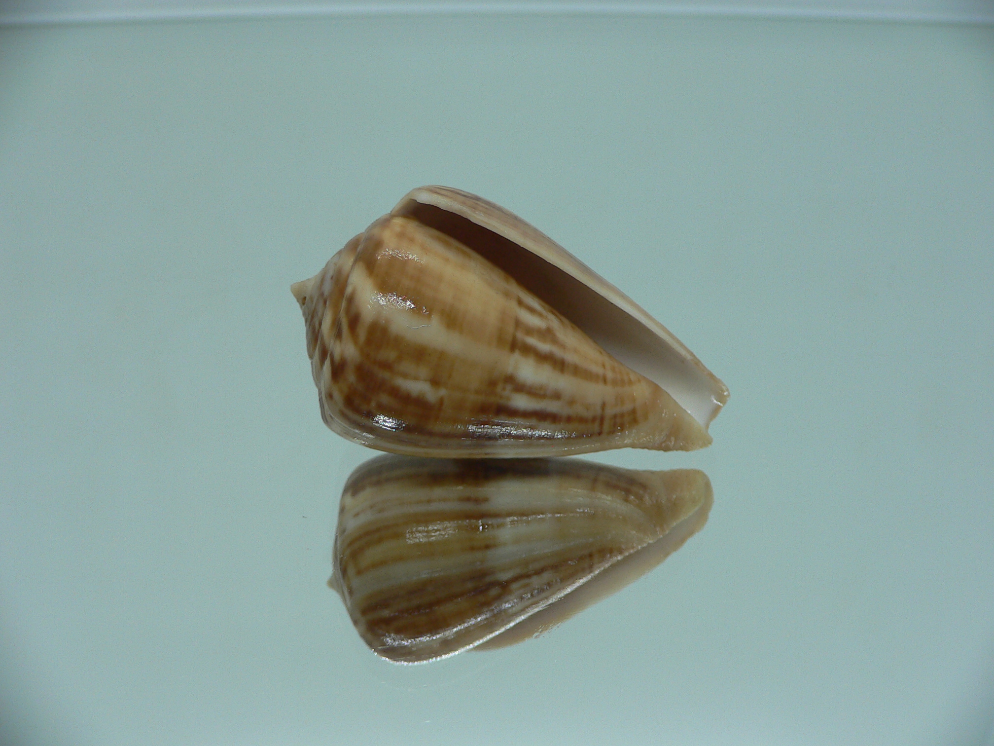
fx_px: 1005
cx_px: 497
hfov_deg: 52.6
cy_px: 373
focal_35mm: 35
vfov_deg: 40.7
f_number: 2.8
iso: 80
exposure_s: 1/60
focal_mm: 4.6
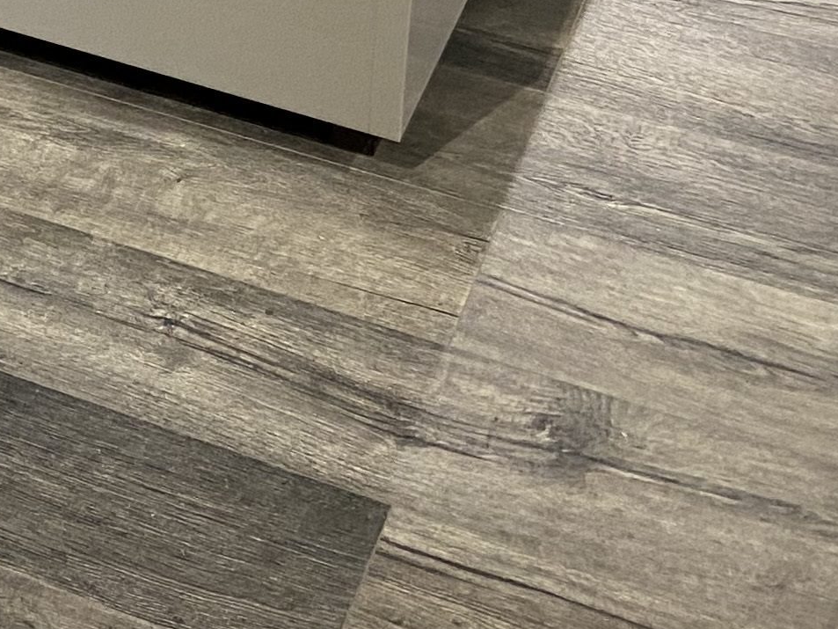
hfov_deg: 16.1
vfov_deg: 12.1
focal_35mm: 110
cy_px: -579
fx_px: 2663
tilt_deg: -19.9
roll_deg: +2.3
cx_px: -475
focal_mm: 4.25
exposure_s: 1/60
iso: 160
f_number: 1.8
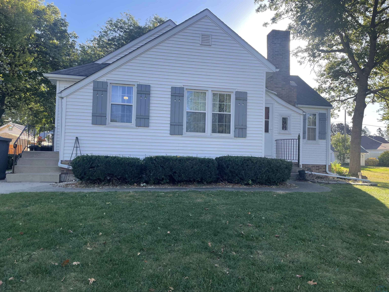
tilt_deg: +2.7
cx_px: 194
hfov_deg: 67.3
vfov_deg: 53.1
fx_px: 292
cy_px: 146
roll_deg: -1.1
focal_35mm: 26
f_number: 1.6
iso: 32
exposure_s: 1/609
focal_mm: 4.2
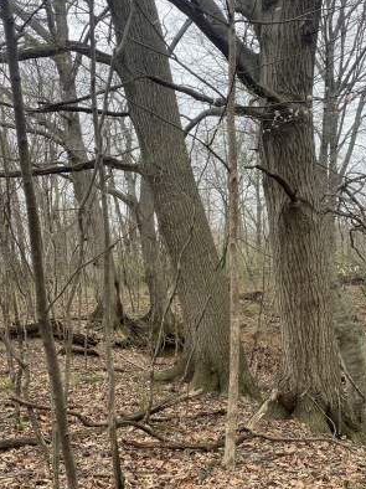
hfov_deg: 32.6
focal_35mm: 44
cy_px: 330
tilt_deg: -6.9
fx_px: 621
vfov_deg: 42.3
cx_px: 246
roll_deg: +0.9
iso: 32
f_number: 1.8
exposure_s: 1/343
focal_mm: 4.25
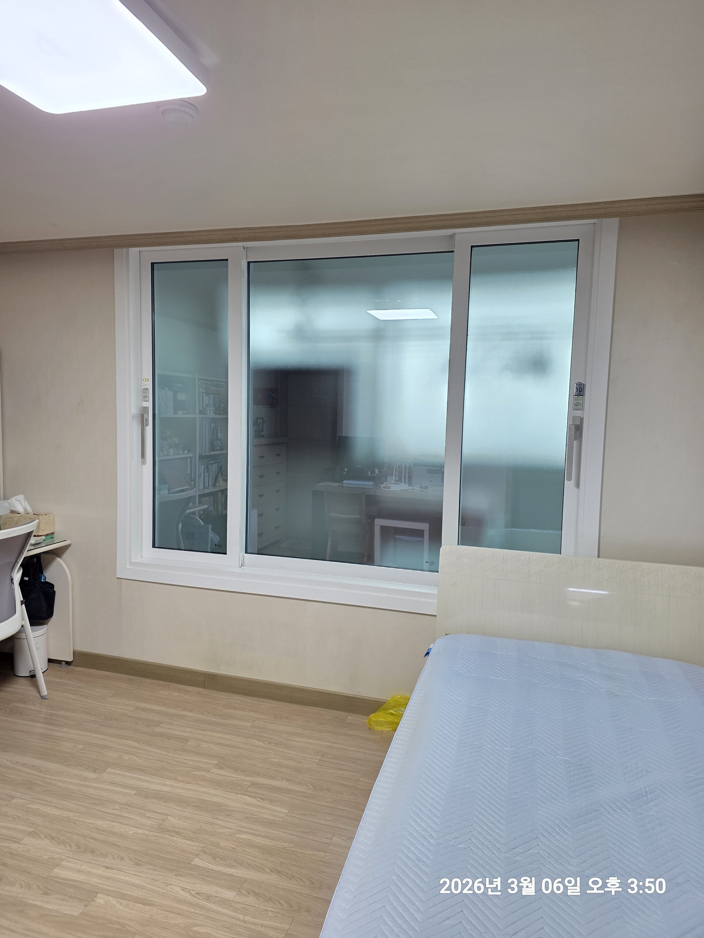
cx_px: 352
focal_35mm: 23
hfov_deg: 58.9
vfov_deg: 73.9
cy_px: 469
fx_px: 624
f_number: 1.7
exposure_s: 1/120
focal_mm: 6.25
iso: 200
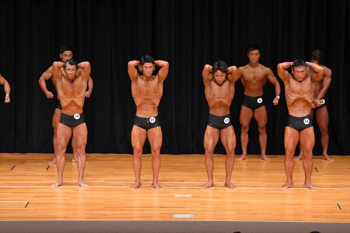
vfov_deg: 7.9
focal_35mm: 174
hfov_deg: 11.8
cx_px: 175
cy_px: 116
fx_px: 1691
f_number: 5.6
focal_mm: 116
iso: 4000
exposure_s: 1/400
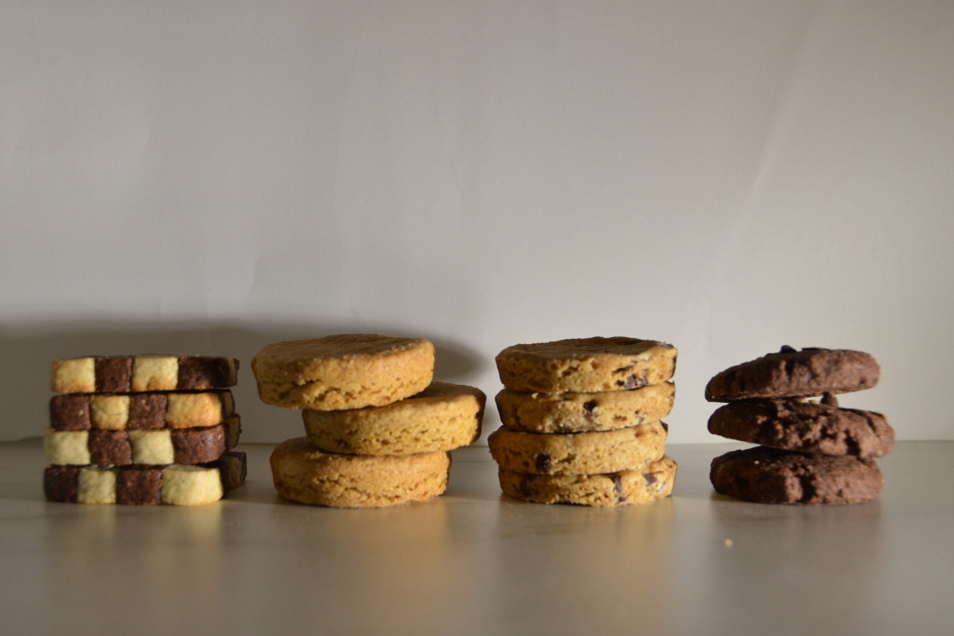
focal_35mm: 49
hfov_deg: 40.7
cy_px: 323
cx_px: 459
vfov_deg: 27.8
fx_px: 1286
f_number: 5.6
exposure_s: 1/125
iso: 400
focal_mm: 31
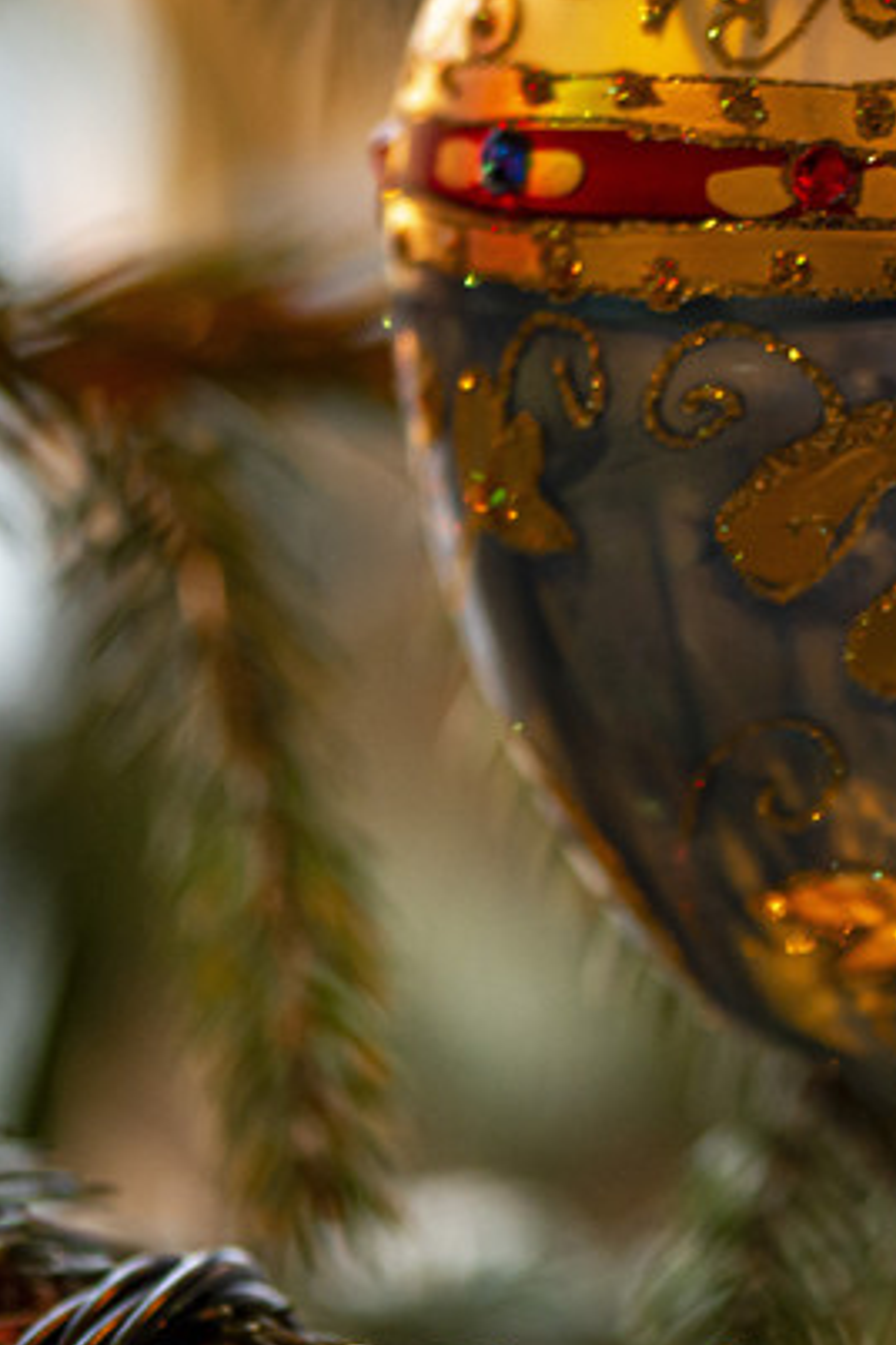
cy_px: 437
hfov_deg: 5.8
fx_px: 8773
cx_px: 1087
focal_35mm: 235
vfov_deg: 8.8
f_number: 3
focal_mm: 105
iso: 1600
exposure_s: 1/50
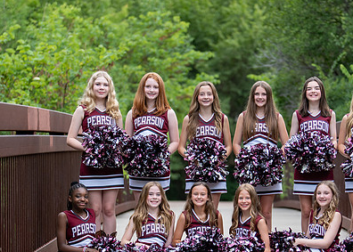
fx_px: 1243
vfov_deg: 11.6
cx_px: 241
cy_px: 191
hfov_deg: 16.1
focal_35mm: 124
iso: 100
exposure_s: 1/1600
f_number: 1.2
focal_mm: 50
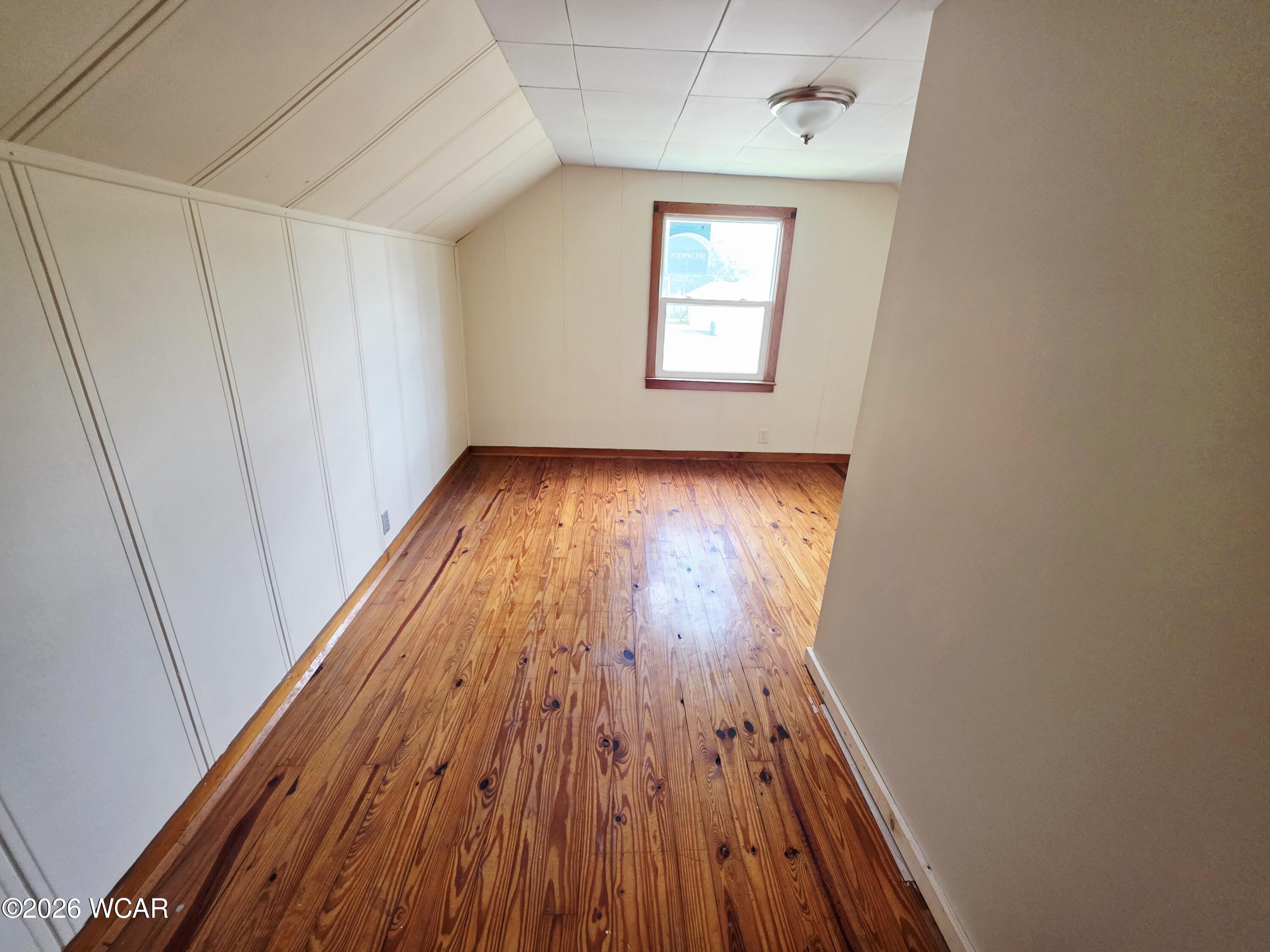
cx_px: 635
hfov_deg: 106.2
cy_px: 476
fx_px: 477
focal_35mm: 13
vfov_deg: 89.9
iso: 200
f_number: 1.9
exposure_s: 1/120
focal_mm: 2.2
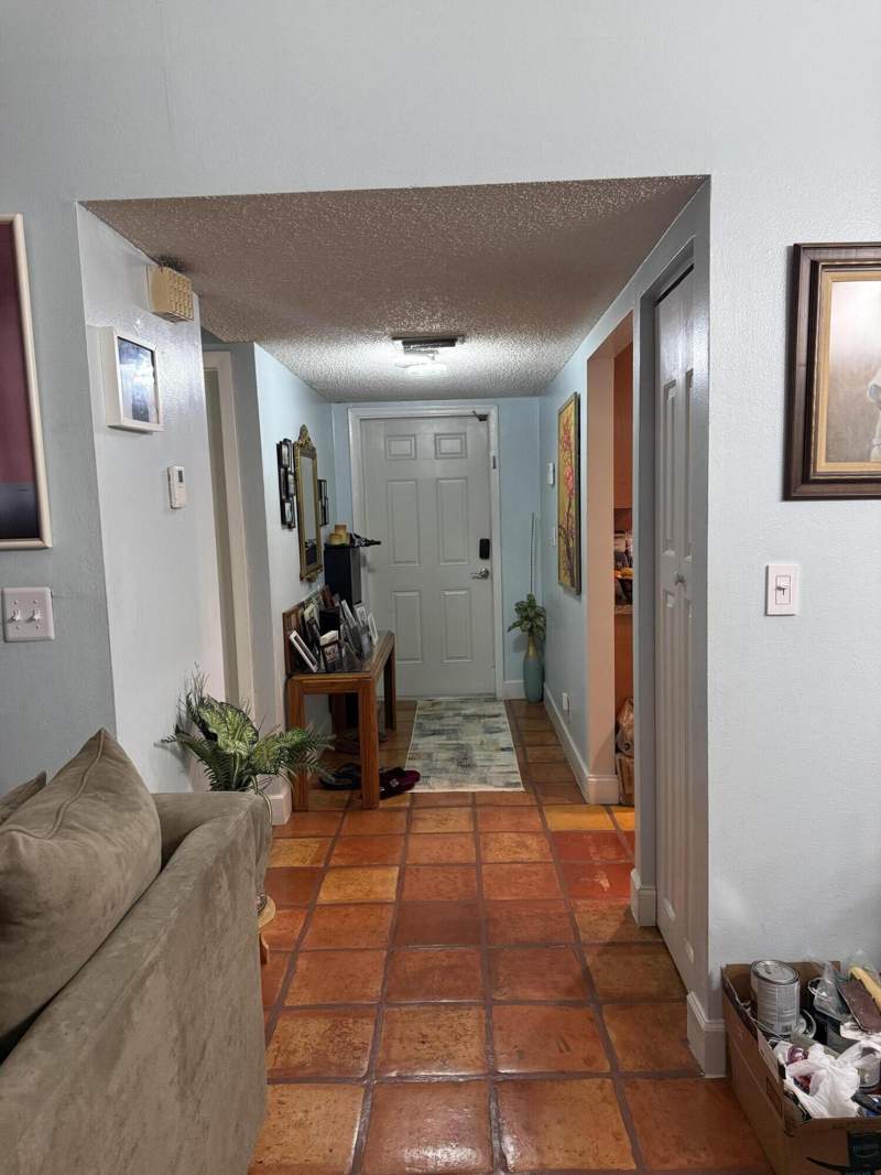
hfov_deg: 56.8
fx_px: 814
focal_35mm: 24
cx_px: 440
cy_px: 588
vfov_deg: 71.6
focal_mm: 6.76
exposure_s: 1/60
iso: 250
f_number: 1.78
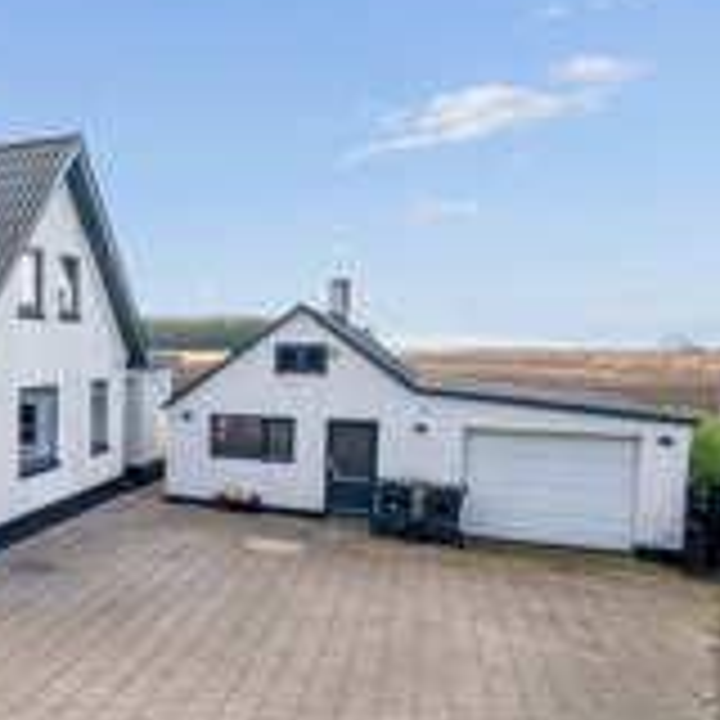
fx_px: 800
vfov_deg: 48.4
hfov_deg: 41.1
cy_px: 394
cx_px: -27
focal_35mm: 34
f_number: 9
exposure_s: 1/160
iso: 100
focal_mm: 16
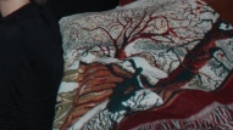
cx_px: -234
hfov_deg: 12.9
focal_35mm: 145
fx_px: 895
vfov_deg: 8.2
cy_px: -43
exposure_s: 1/60
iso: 200
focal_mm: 22
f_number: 3.8
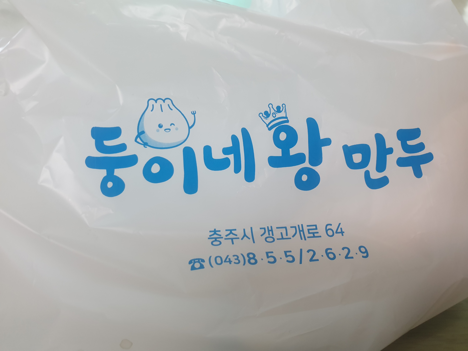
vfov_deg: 53.1
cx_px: 234
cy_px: 176
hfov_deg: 67.3
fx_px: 352
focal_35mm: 26
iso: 160
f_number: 2.4
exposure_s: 1/60
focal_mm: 4.3
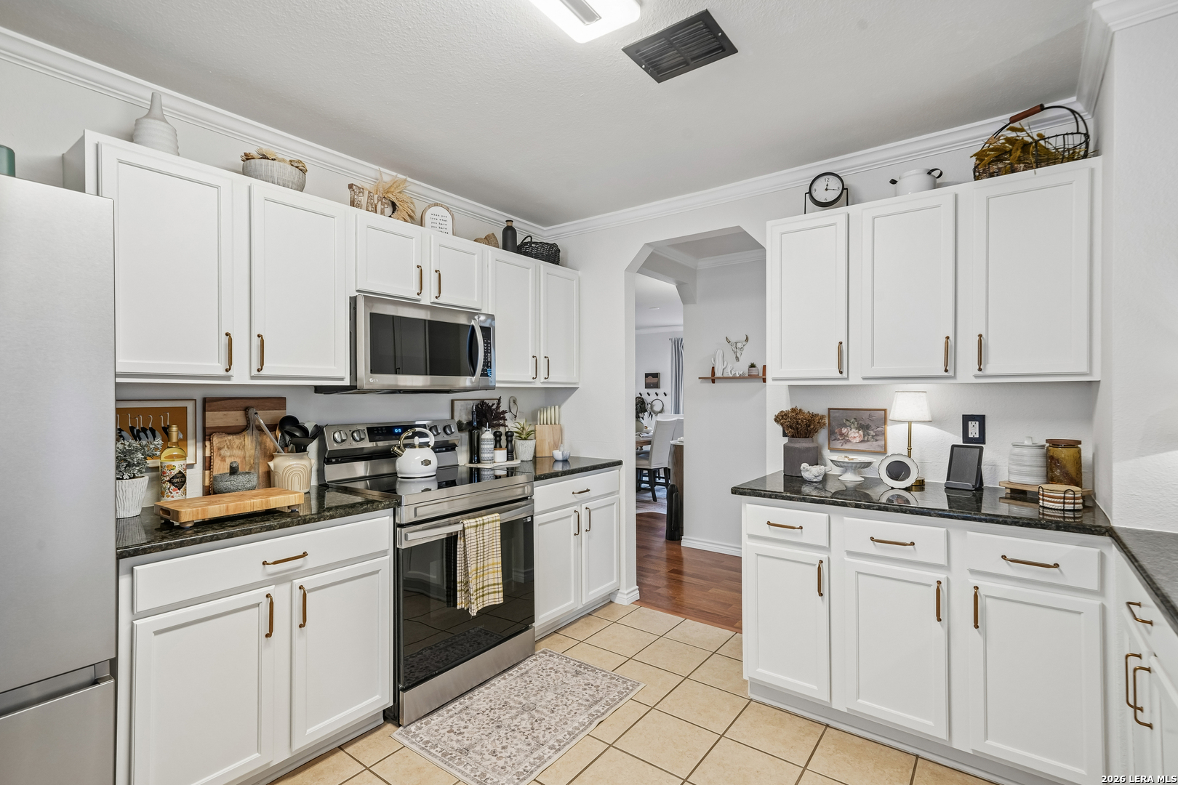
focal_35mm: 16
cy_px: 392
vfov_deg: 73.7
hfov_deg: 96.7
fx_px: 524
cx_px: 589
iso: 500
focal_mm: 16
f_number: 8
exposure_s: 1/15
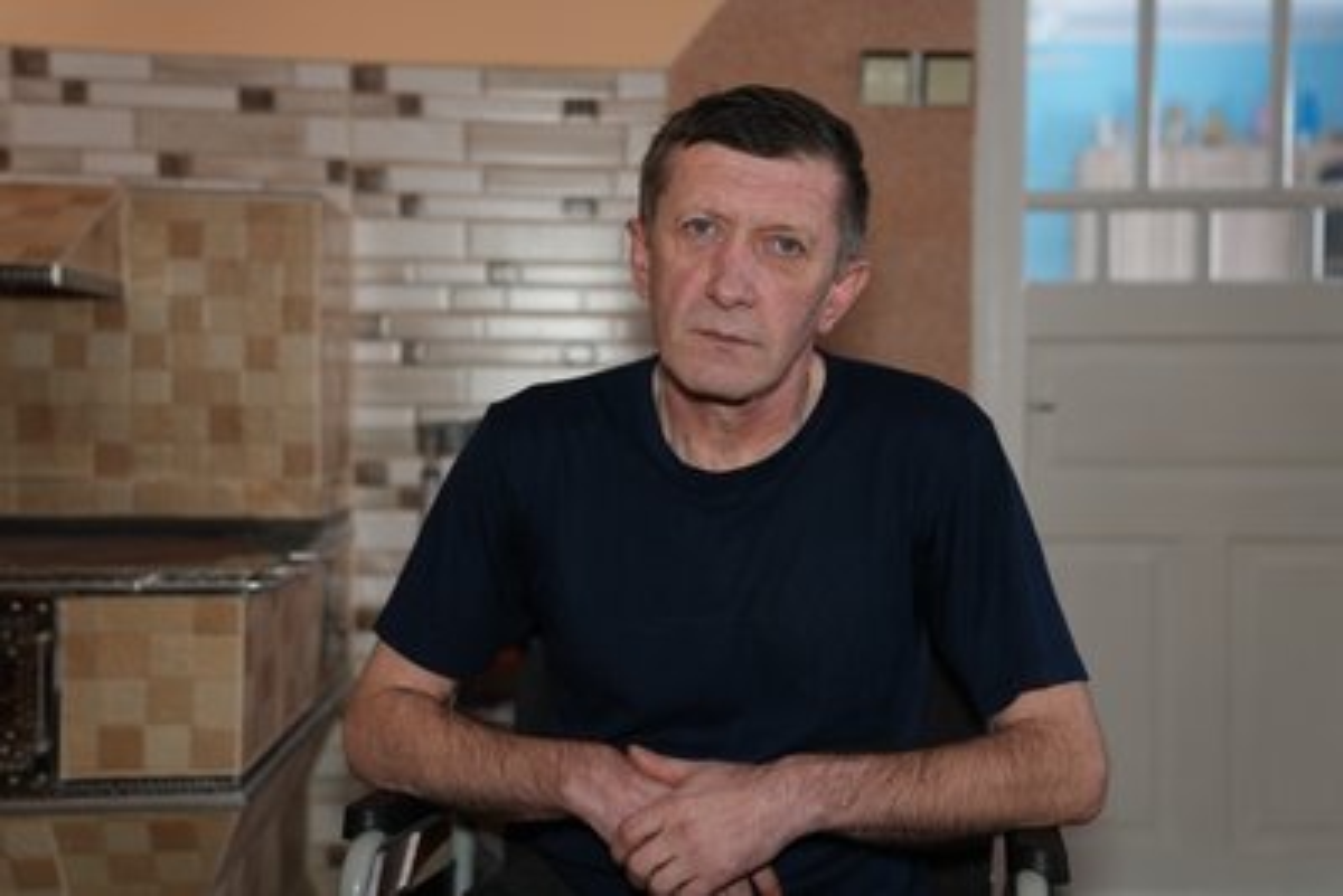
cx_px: 672
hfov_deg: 44.5
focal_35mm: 44
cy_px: 448
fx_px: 1642
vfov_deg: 30.5
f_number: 2.8
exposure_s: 1/50
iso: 640
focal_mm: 44
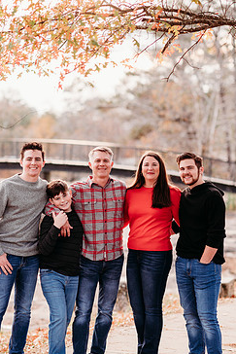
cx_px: 104
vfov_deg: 19.4
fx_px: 1031
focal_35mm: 105
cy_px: 178
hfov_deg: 13.1
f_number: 2.2
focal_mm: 85
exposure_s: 1/400
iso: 320
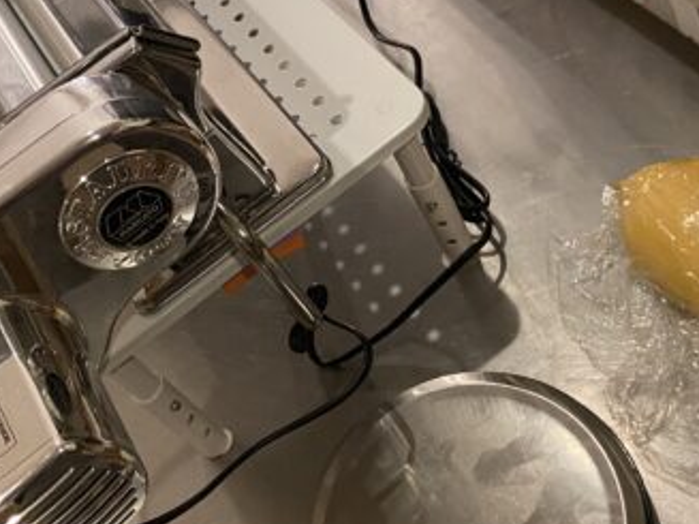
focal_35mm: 53
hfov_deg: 36.2
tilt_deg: -50.8
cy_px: 269
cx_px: 322
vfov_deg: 27.5
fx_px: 1070
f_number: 1.8
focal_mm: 4.25
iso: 400
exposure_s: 1/50
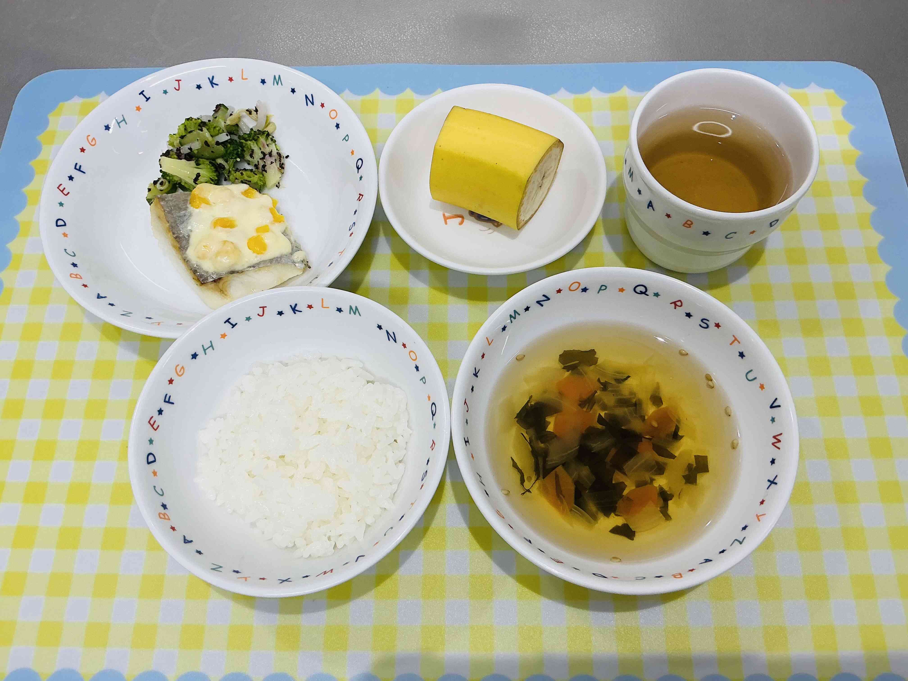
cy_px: 340
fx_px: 761
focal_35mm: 29
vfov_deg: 48.2
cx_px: 454
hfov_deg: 61.7
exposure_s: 1/120
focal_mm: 3
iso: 50
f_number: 1.8
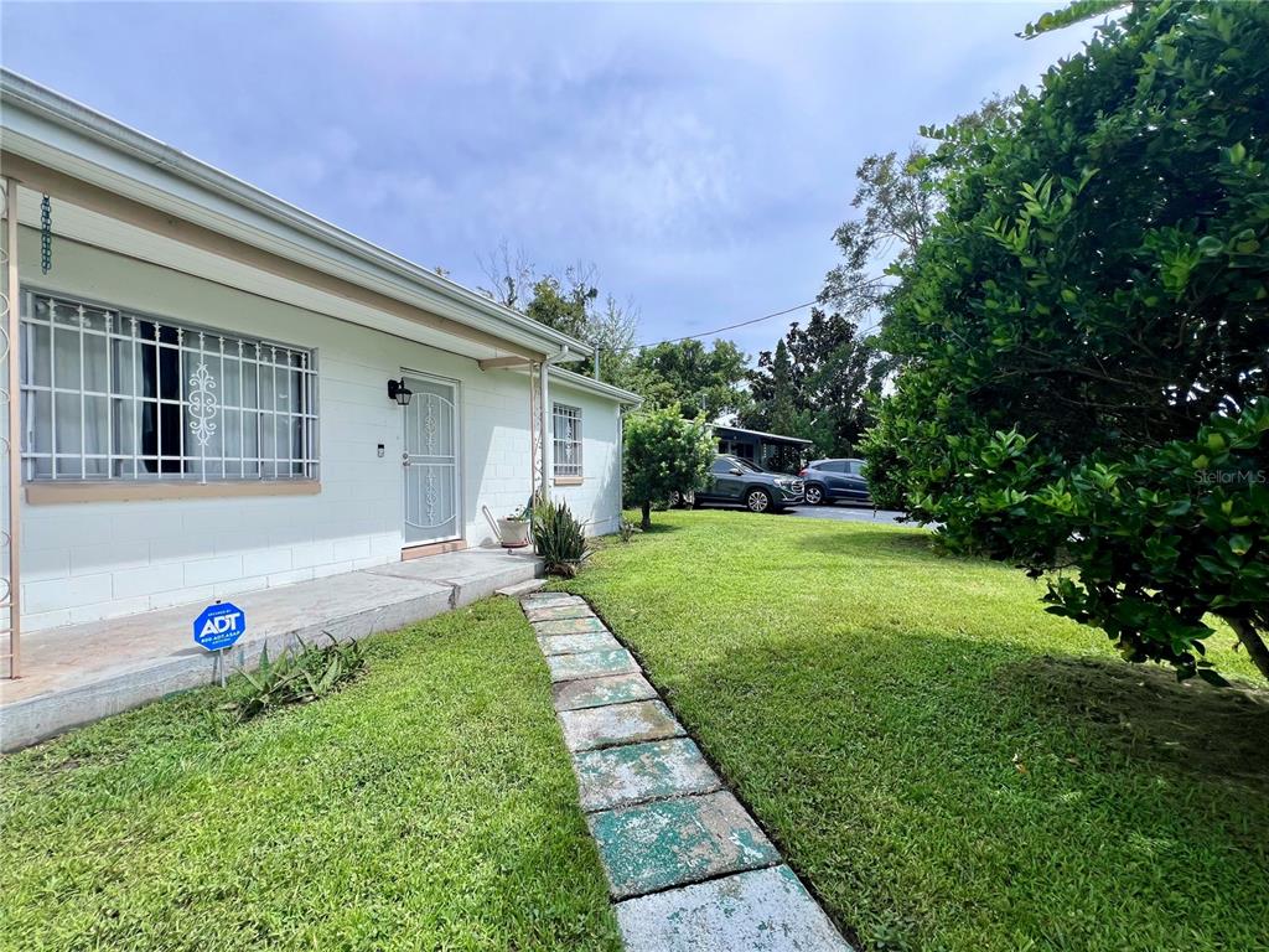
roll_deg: +0.7
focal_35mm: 13
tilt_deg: -0.1
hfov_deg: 106.2
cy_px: 476
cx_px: 634
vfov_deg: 89.9
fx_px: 477
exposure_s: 1/1647
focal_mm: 1.57
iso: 32
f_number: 1.8
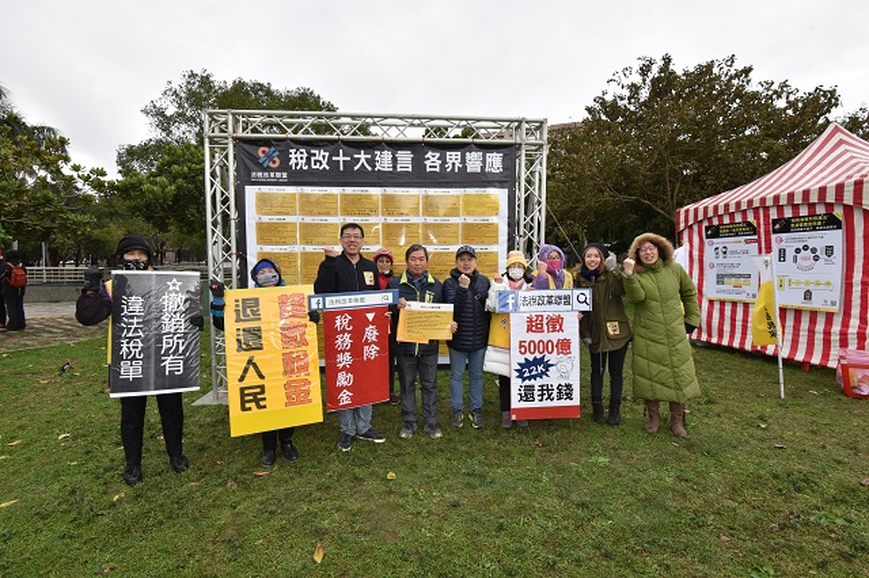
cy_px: 289
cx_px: 434
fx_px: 386
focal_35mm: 16
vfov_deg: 73.7
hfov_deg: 96.8
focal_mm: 16
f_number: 10
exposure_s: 1/160
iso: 1600
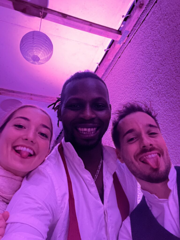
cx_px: 90
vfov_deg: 60.0
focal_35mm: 30
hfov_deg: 46.8
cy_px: 120
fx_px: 208
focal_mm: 2.71
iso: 3200
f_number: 2.2
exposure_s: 1/15
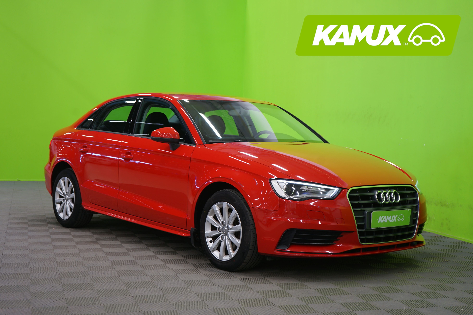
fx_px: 683
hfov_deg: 38.2
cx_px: 236
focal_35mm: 52
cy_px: 158
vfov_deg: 26.0
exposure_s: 1/8
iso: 400
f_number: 5
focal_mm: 52
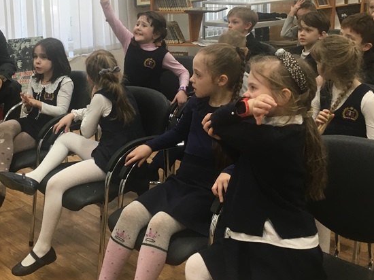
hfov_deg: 35.0
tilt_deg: -9.7
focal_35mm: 54
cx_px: 109
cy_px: 70
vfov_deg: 26.7
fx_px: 583
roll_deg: +0.8
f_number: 2.2
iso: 40
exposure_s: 1/33
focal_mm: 4.15
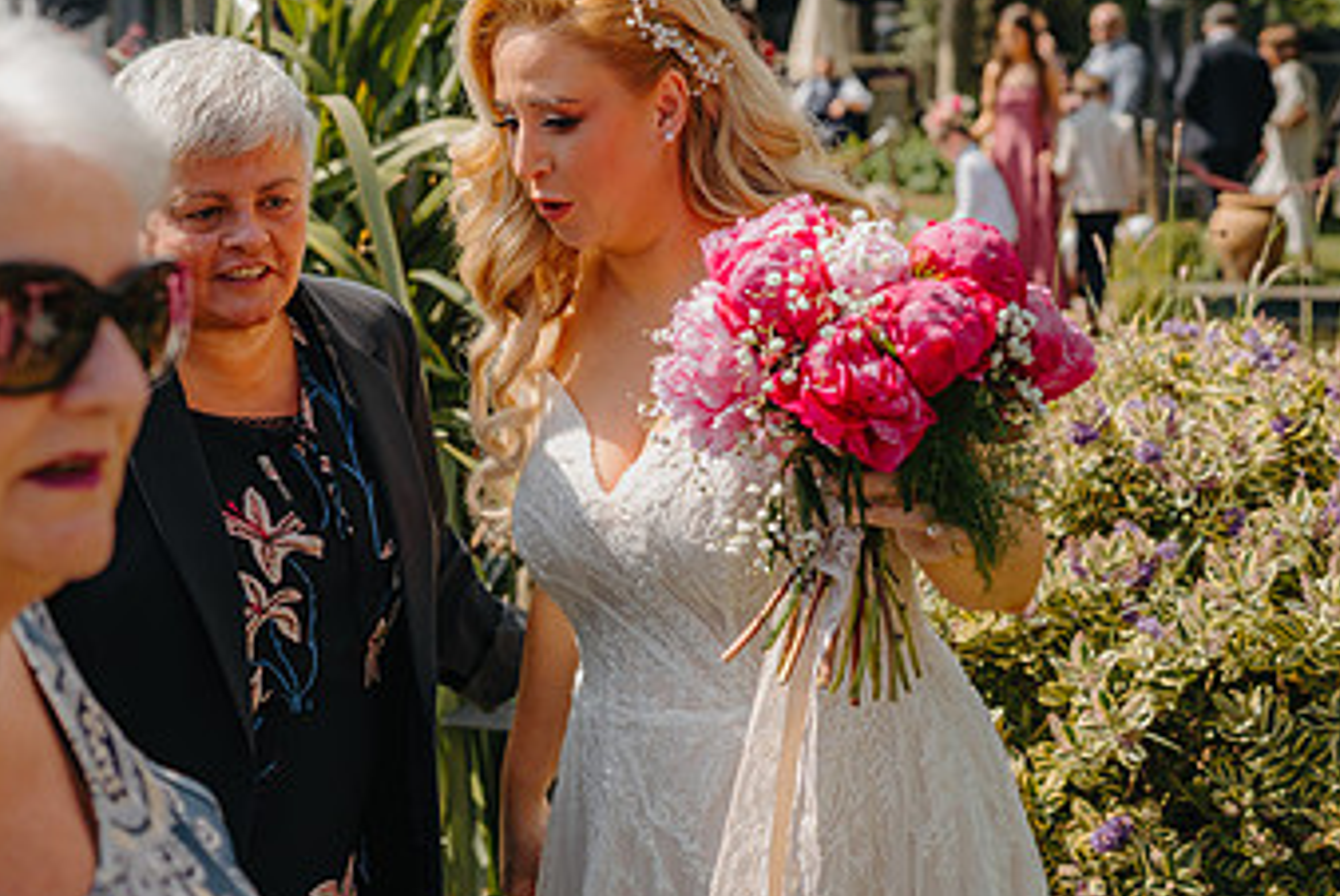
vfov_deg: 22.5
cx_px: 464
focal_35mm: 60
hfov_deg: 33.1
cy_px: 228
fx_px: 2235
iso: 100
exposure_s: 1/1250
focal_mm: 35
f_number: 2.8
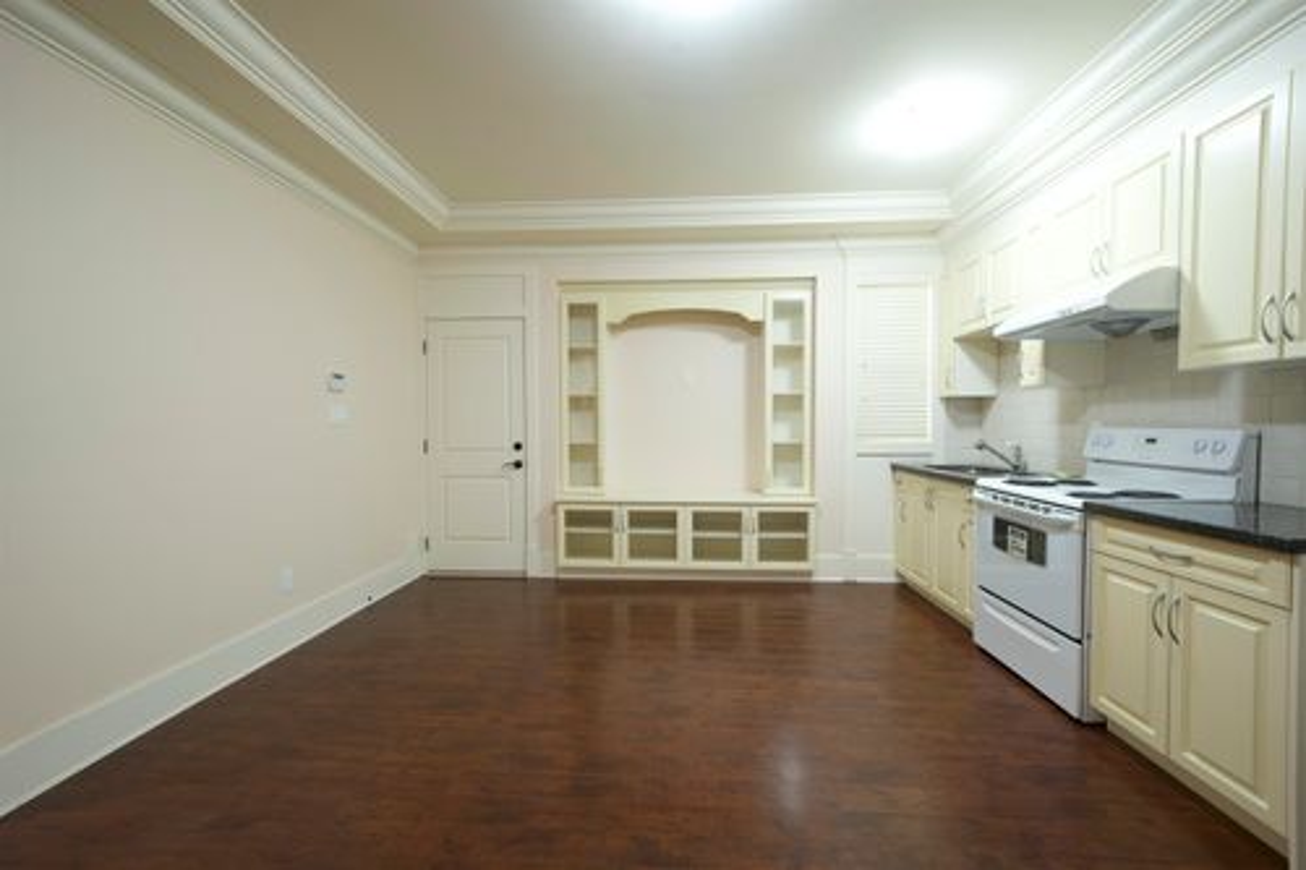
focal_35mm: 14
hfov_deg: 104.3
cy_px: 435
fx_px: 508
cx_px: 653
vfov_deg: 81.2
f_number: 8
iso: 125
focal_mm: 14
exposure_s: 1/1.25
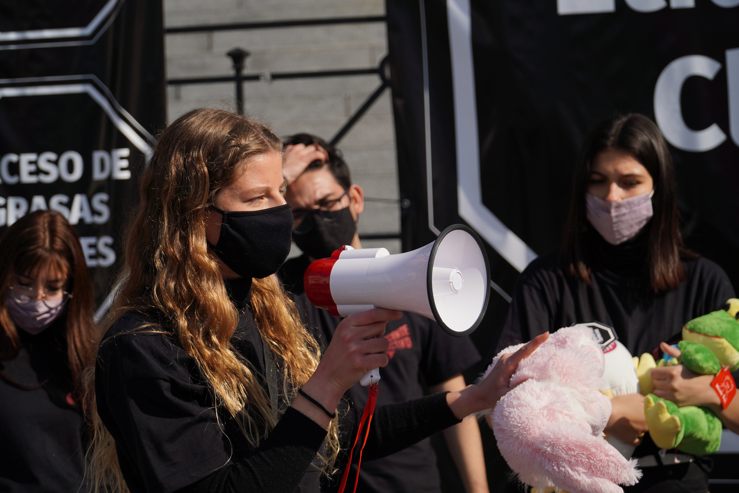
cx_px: 370
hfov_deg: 19.2
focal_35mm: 106
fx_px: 2186
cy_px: 246
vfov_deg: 12.9
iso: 100
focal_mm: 71
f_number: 5
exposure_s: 1/1250
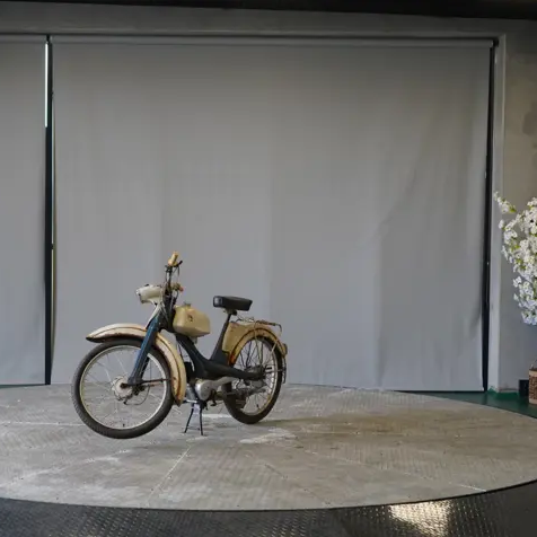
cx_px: 204
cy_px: 268
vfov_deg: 24.0
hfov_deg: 23.9
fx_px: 1264
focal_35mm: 72
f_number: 5
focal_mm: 56
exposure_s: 1/160
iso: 1000
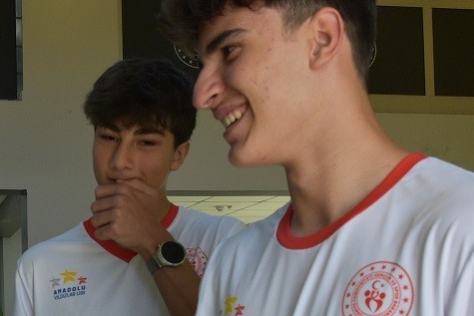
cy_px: 312
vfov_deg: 18.7
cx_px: 40
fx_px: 935
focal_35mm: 71
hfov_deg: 27.3
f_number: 7.1
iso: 800
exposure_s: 1/200
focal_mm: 20
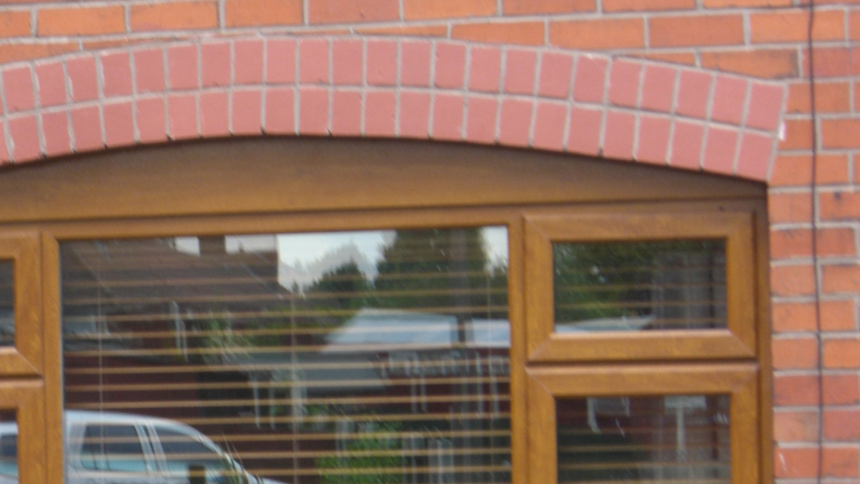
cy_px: 386
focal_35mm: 171
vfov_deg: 7.1
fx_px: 3899
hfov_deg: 12.6
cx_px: 290
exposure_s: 1/100
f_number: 5.2
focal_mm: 18.6
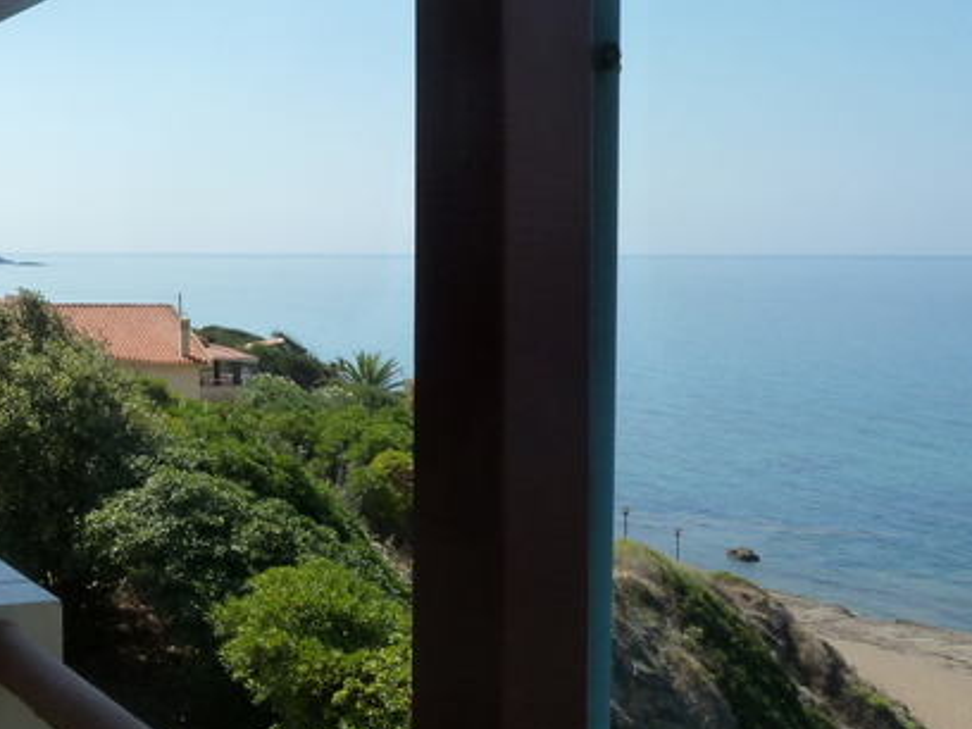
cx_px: 38
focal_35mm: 49
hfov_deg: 35.8
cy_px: 255
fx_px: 1376
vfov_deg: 29.5
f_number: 5.6
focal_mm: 4.1
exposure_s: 1/400
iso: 125
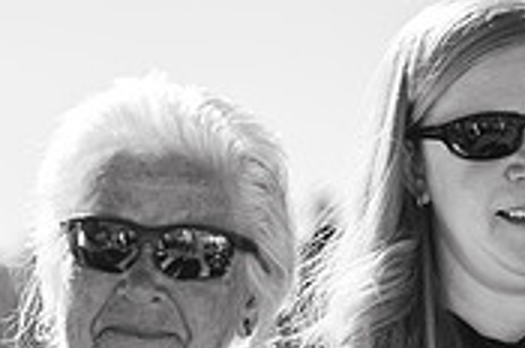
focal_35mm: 282
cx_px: 120
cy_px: 447
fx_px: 4105
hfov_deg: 7.3
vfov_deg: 4.8
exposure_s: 1/800
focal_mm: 85
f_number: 3.2
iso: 125
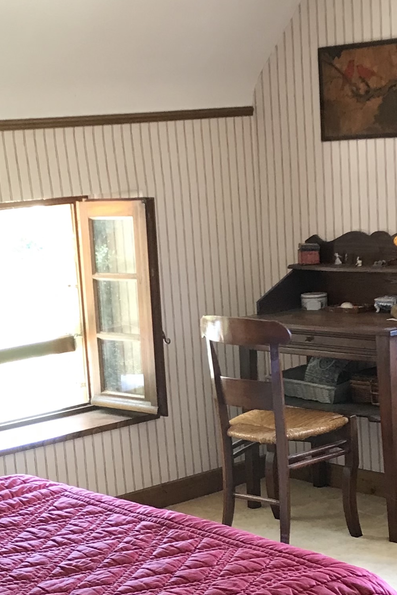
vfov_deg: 25.9
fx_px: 1290
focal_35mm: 78
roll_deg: +3.5
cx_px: 140
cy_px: 386
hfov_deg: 17.5
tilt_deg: -8.8
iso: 40
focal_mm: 3.99
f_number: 1.8
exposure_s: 1/20
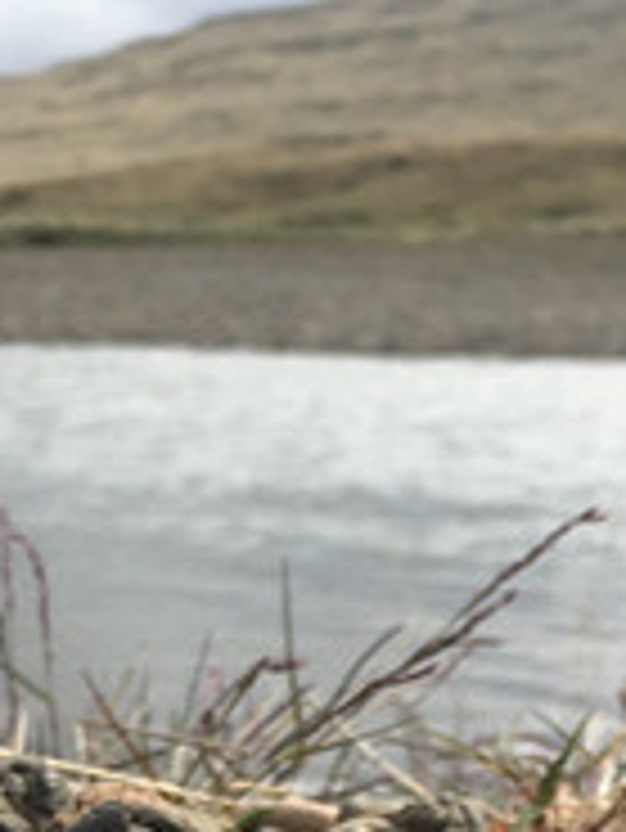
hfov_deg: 16.1
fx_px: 2192
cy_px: 861
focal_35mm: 91
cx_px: 122
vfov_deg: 20.7
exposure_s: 1/810
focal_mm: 4.15
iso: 25
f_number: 2.2
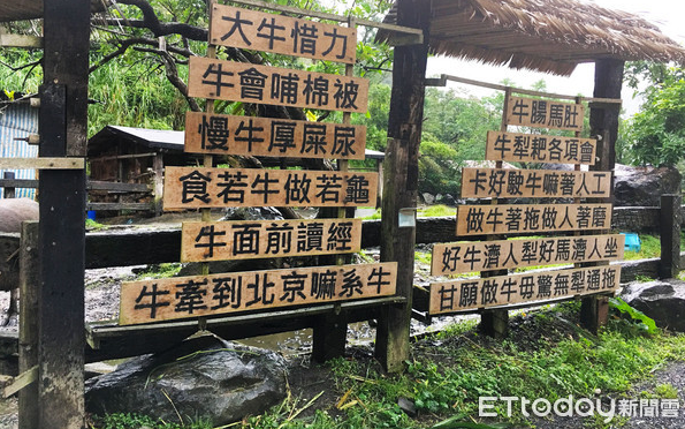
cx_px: 343
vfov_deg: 40.4
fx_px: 579
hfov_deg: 61.2
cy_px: 171
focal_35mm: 31
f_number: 2.2
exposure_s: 1/30
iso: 40
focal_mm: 4.15
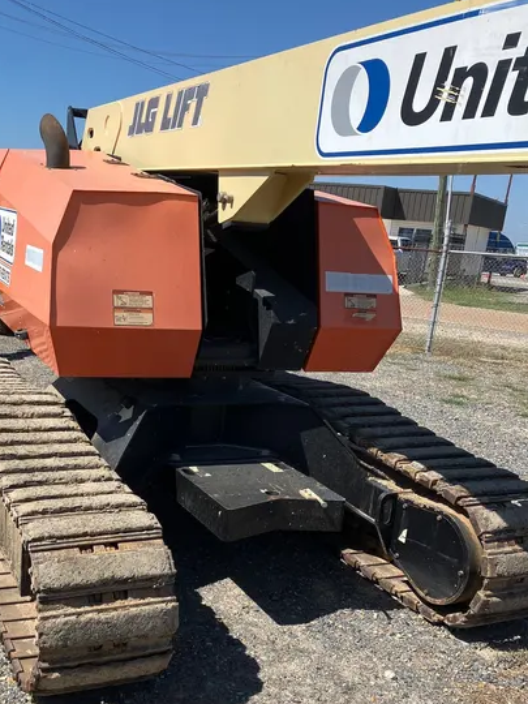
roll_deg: -4.3
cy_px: 470
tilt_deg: -16.2
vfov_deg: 48.2
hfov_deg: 37.3
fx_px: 773
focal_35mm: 38
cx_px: 177
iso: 32
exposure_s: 1/2114
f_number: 1.8
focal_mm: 3.99
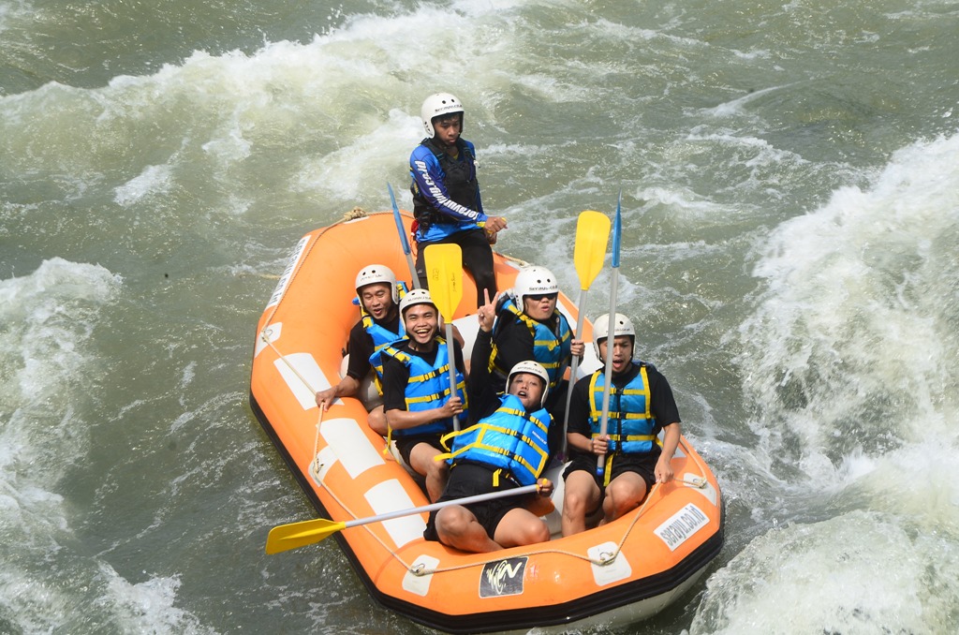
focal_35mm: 158
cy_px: 318
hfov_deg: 13.1
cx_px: 480
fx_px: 4186
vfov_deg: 8.7
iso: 100
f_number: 11
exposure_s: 1/125
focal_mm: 105
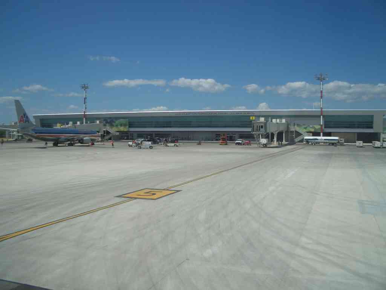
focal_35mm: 35
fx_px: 390
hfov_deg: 52.6
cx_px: 193
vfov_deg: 40.7
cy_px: 145
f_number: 4.3
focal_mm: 5.8
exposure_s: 1/800
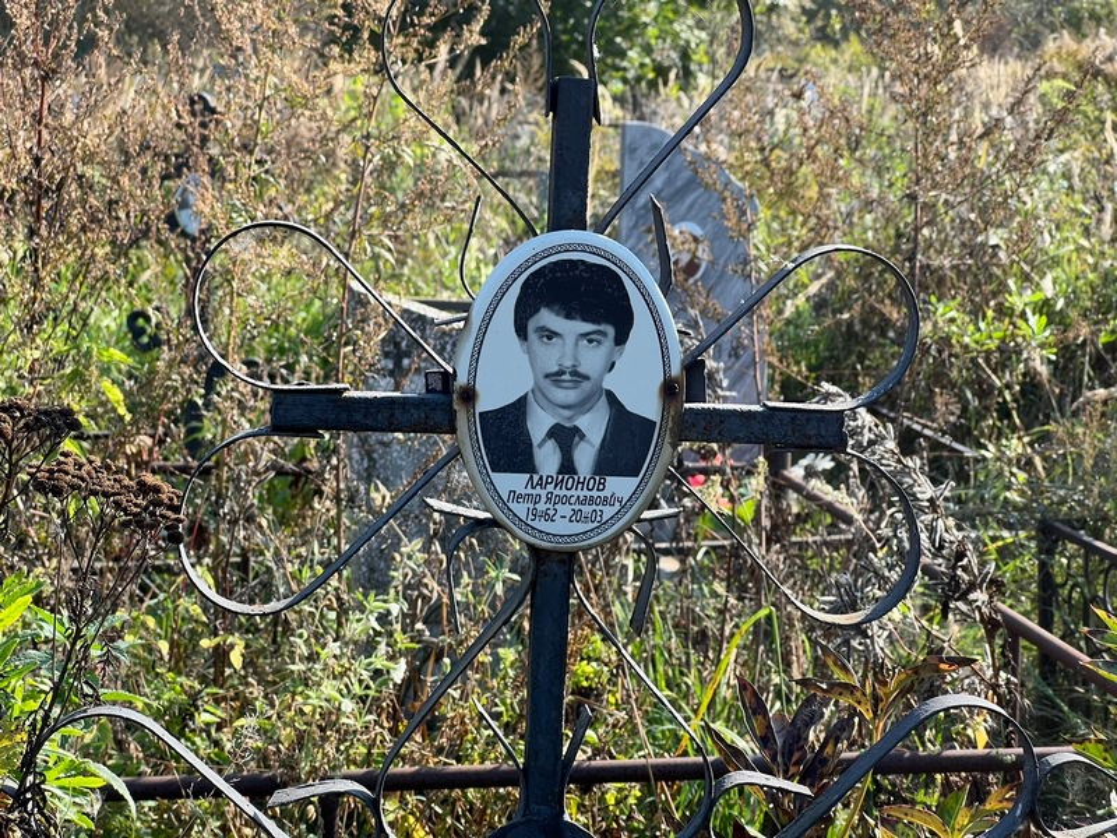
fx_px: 2485
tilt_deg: -6.1
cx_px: 558
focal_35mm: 77
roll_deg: +0.0
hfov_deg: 25.3
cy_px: 419
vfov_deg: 19.1
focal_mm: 9
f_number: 2.8
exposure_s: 1/170
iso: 32
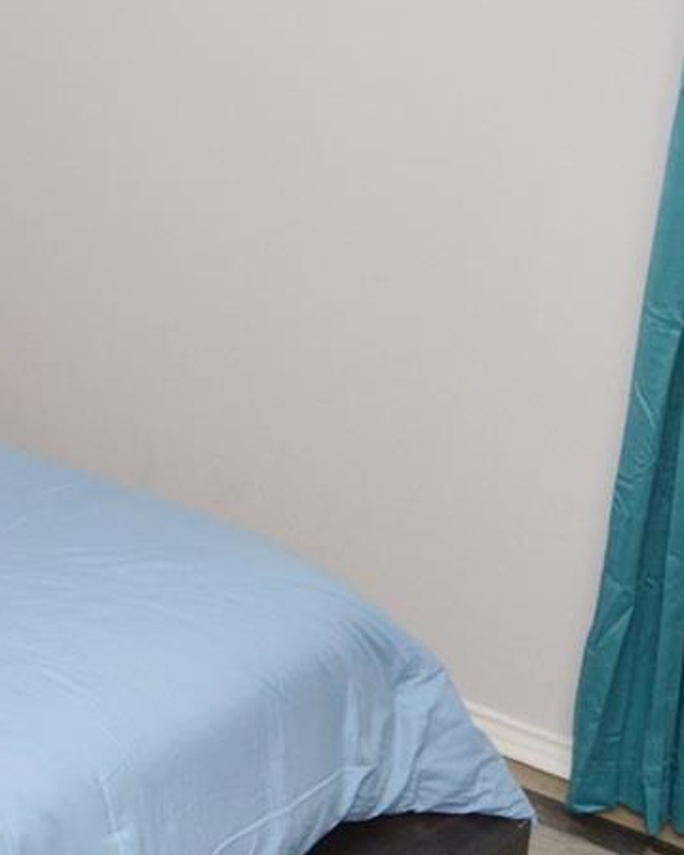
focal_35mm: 60
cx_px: -414
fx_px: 1518
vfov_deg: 30.9
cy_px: 202
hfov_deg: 20.6
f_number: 10
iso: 800
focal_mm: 12
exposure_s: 1/80
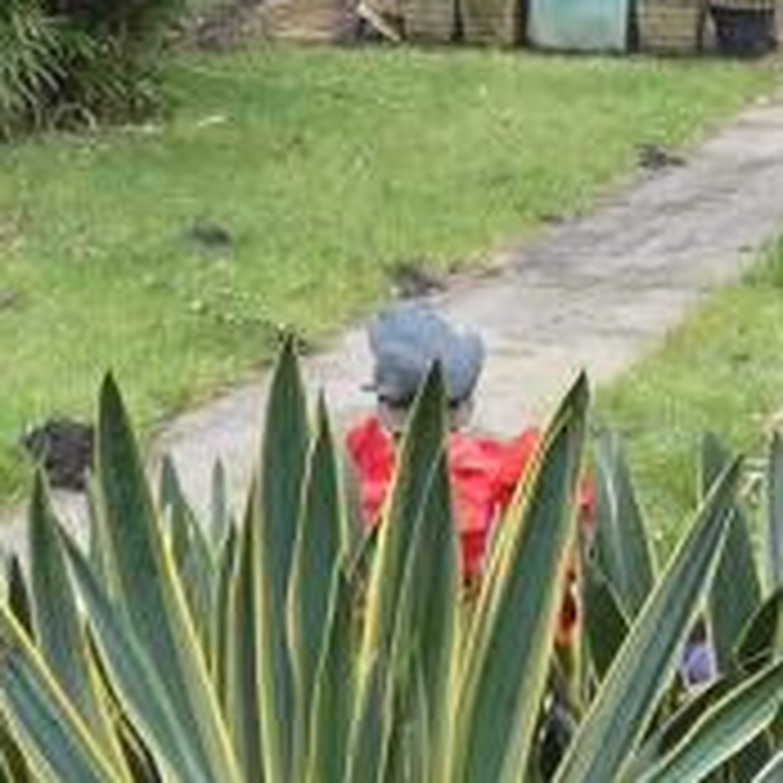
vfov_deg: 16.4
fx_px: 2661
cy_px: 0
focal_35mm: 104
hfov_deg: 16.6
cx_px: 594
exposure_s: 1/80
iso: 80
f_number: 2.8
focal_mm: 3.6
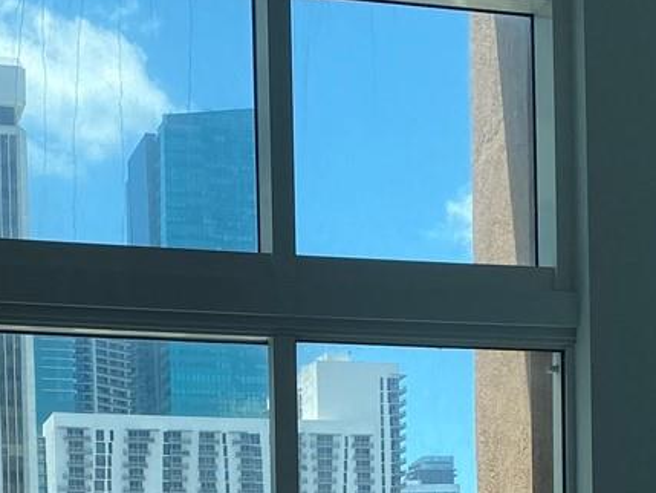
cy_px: 694
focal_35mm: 97
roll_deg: +0.1
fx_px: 1839
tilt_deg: +0.3
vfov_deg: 14.4
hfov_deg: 20.2
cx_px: 356
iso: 32
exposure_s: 1/1053
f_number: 1.8
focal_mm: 4.25
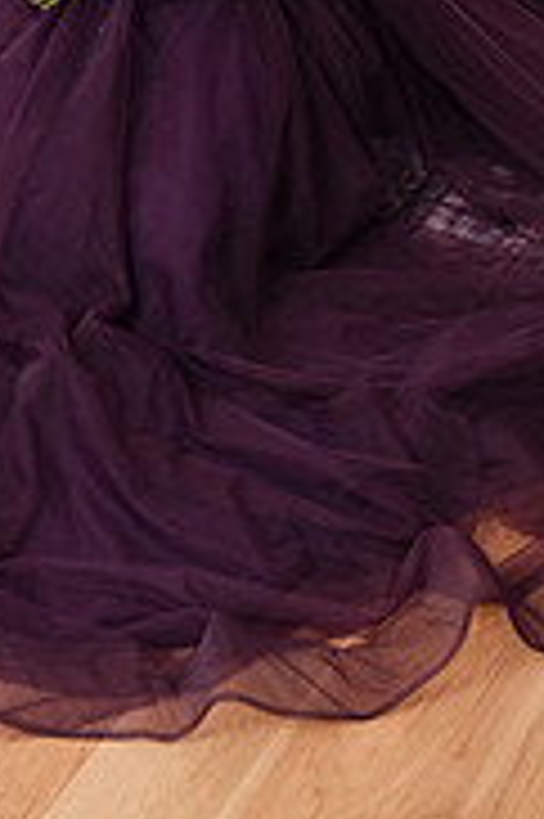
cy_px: -40
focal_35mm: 114
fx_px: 2589
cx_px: 139
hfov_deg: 12.0
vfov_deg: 17.5
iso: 1000
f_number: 3.2
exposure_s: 1/250
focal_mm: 46
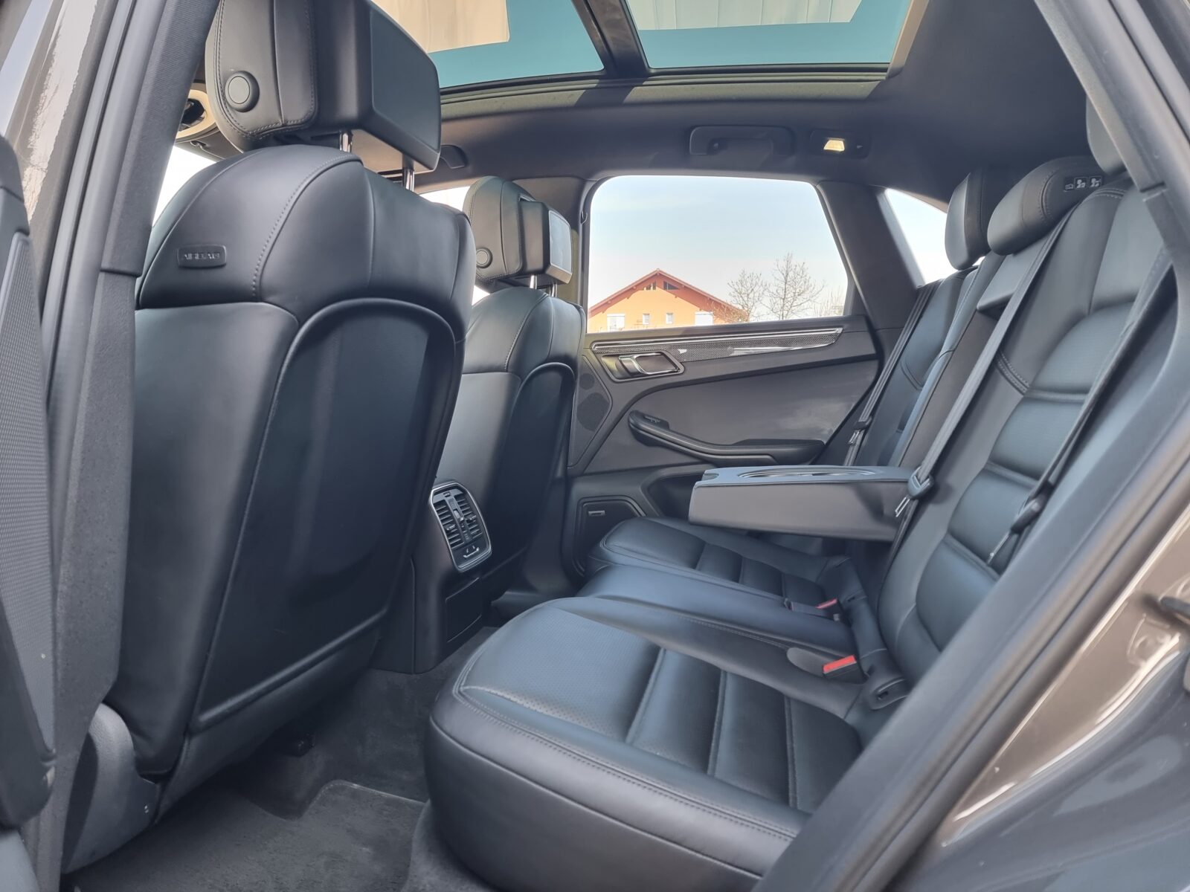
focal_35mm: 24
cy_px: 446
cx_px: 595
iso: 200
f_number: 1.8
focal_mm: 6.7
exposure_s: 1/100
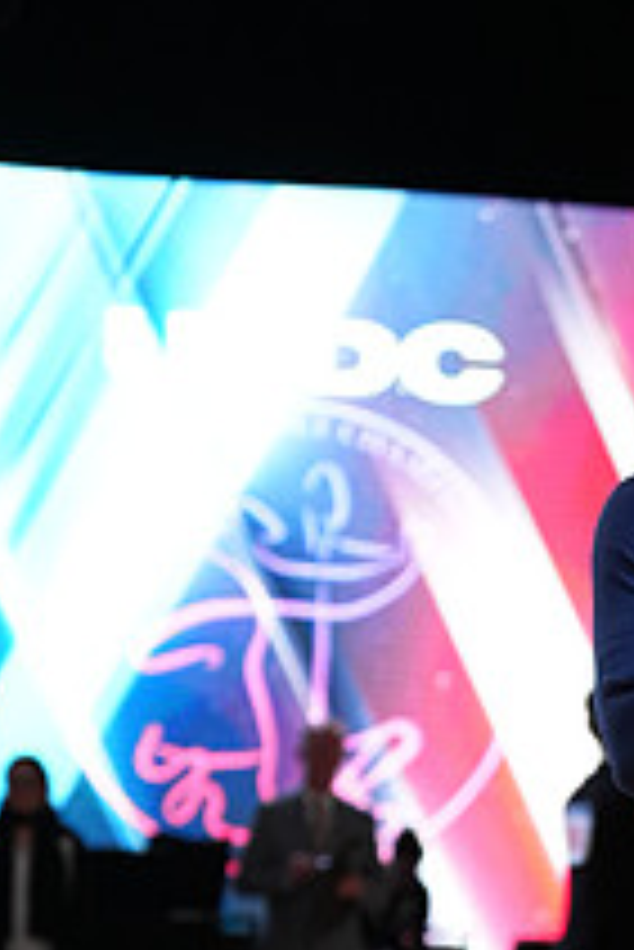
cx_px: 843
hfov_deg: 7.1
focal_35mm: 192
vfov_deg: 10.5
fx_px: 5063
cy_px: 1112
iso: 800
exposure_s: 1/400
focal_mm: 70
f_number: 4
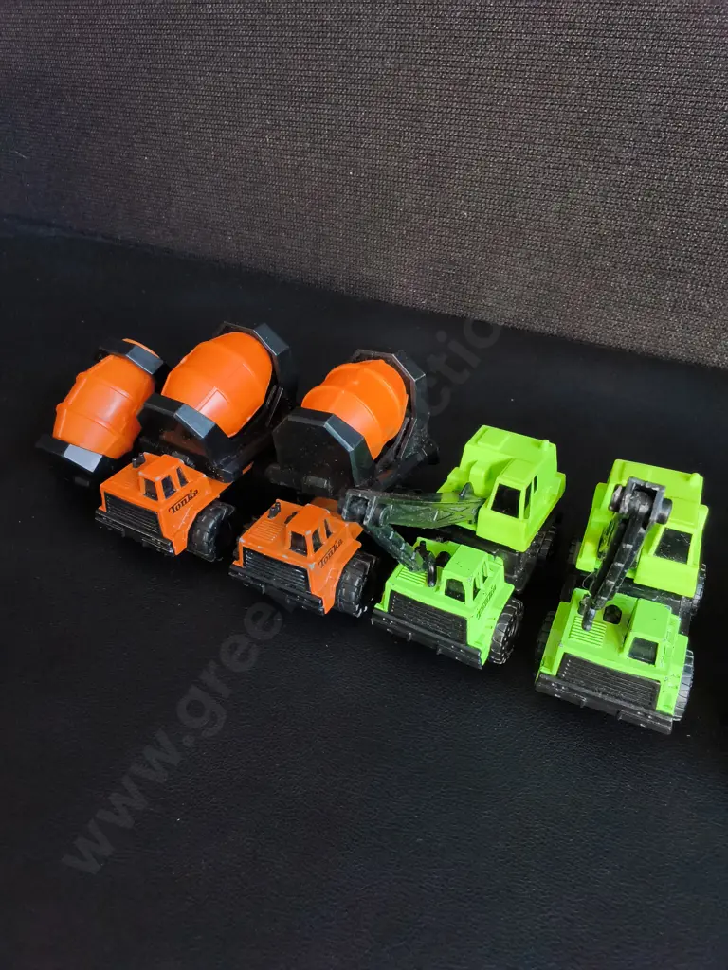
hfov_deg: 51.4
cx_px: 364
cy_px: 485
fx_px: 757
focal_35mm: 27
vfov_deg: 65.3
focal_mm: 2.87
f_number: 2
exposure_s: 1/60
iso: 320
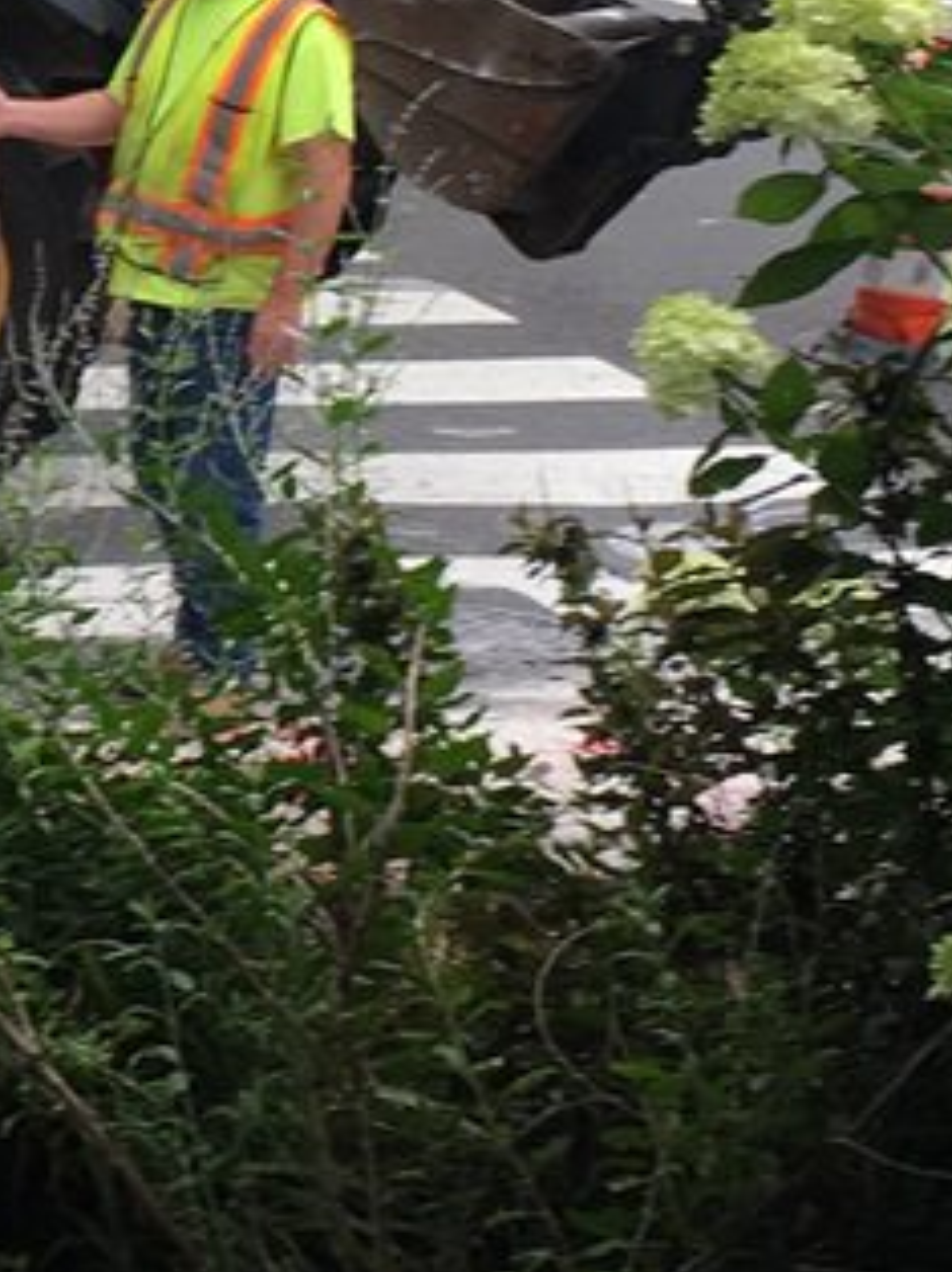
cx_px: -304
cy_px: 267
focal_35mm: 111
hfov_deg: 12.9
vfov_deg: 17.6
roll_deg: -0.8
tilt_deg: -8.3
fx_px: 4076
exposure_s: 1/223
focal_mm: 4.15
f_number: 2.2
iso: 25
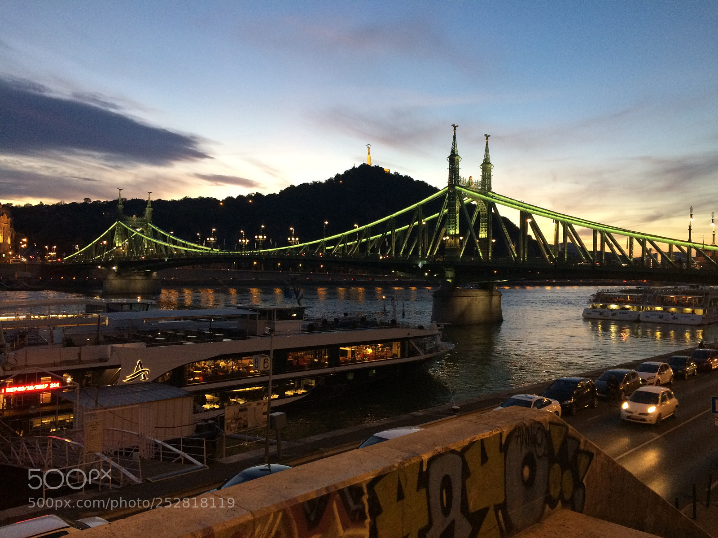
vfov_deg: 48.2
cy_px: 269
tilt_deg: -1.1
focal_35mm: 29
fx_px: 602
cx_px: 359
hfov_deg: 61.7
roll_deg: -1.4
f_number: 2.2
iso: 250
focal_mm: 4.15
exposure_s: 1/33
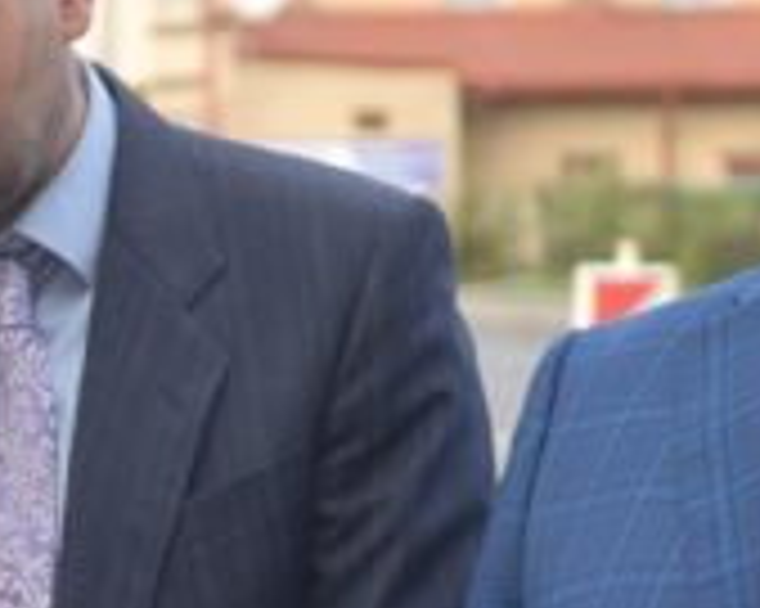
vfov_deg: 2.8
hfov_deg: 3.5
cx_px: -274
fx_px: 12255
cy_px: 644
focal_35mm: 545
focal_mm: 85
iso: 180
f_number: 5.6
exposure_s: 1/125
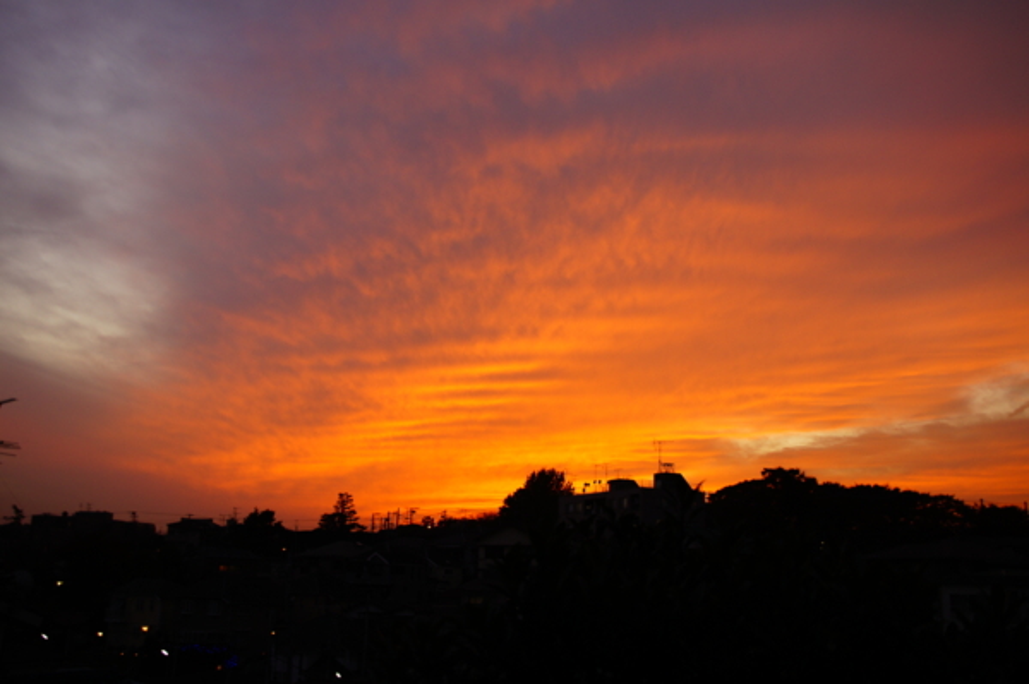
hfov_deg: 49.6
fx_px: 1114
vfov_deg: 34.2
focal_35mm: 39
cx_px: 514
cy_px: 342
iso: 200
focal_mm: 26
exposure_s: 1/40
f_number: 4.5
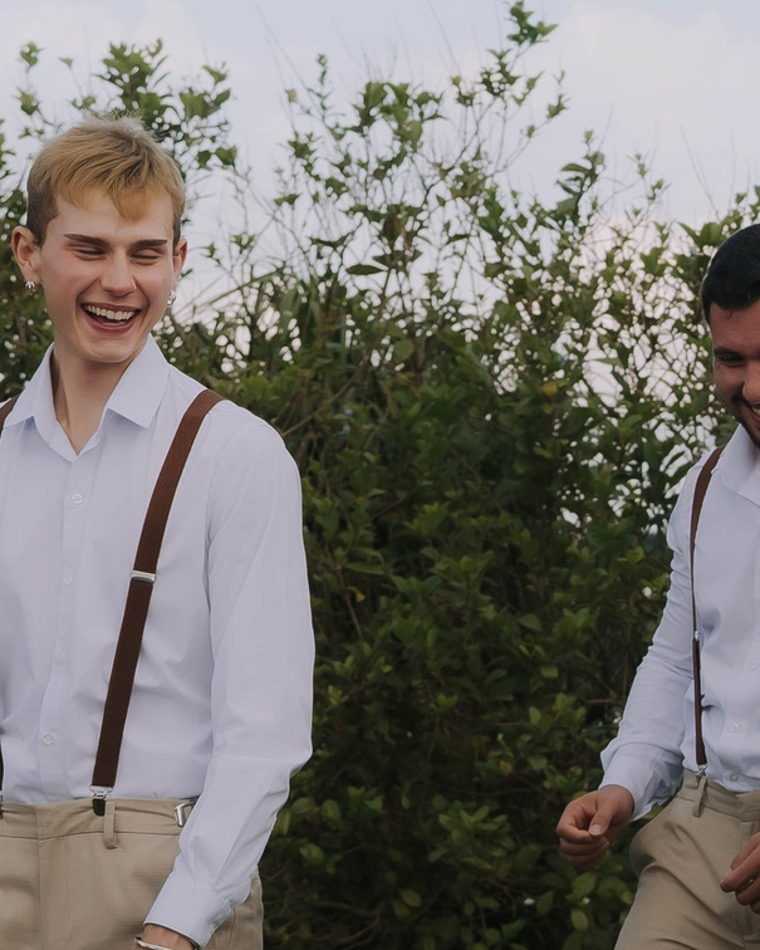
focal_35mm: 189
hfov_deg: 8.0
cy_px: 703
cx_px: 1249
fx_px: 5313
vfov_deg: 10.2
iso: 100
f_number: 4
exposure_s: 1/640
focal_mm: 37
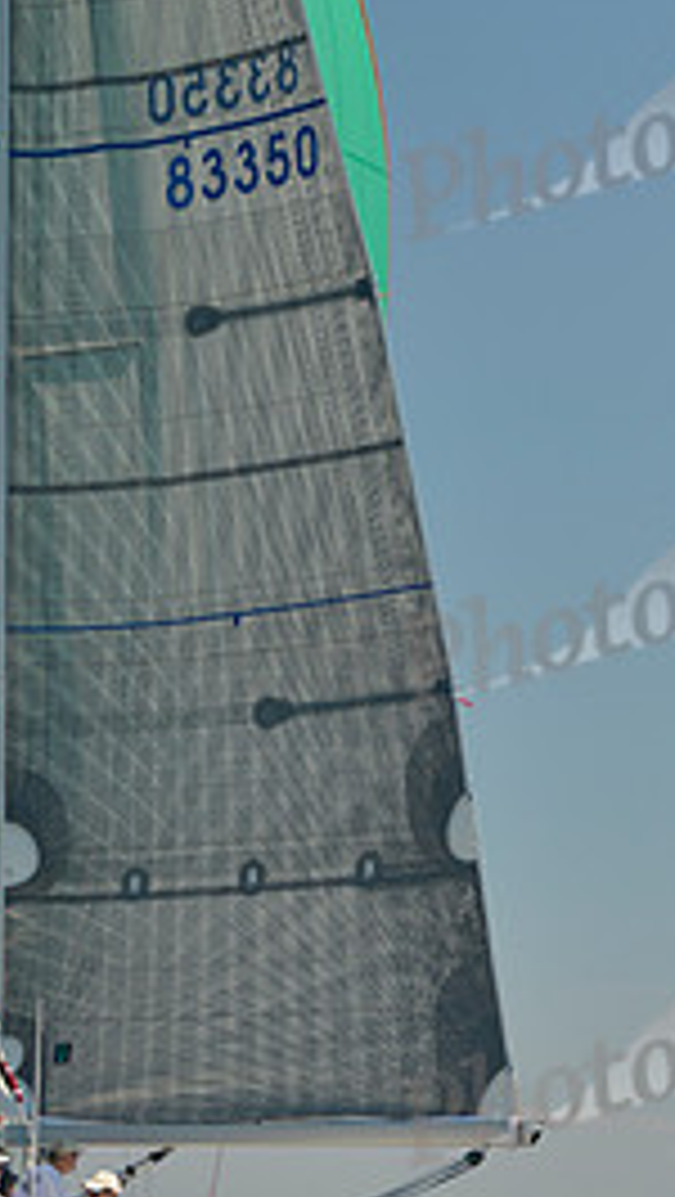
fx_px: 5081
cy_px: 423
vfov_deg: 13.4
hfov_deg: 7.6
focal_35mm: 160
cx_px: 169
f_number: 5
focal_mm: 70
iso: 200
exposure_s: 1/800
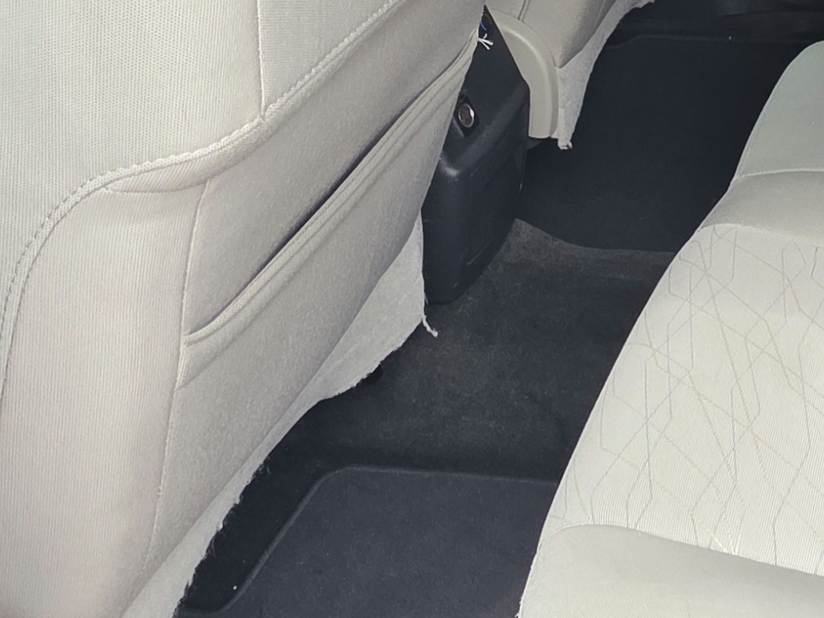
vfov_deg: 25.8
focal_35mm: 53
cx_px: 852
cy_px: -30
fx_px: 1262
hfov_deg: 32.8
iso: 32
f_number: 1.9
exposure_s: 1/120
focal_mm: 2.2
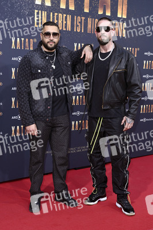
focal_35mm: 48
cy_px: 115
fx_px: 307
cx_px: 76
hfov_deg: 28.0
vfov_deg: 41.1
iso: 800
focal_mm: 48
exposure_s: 1/250
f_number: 5.6
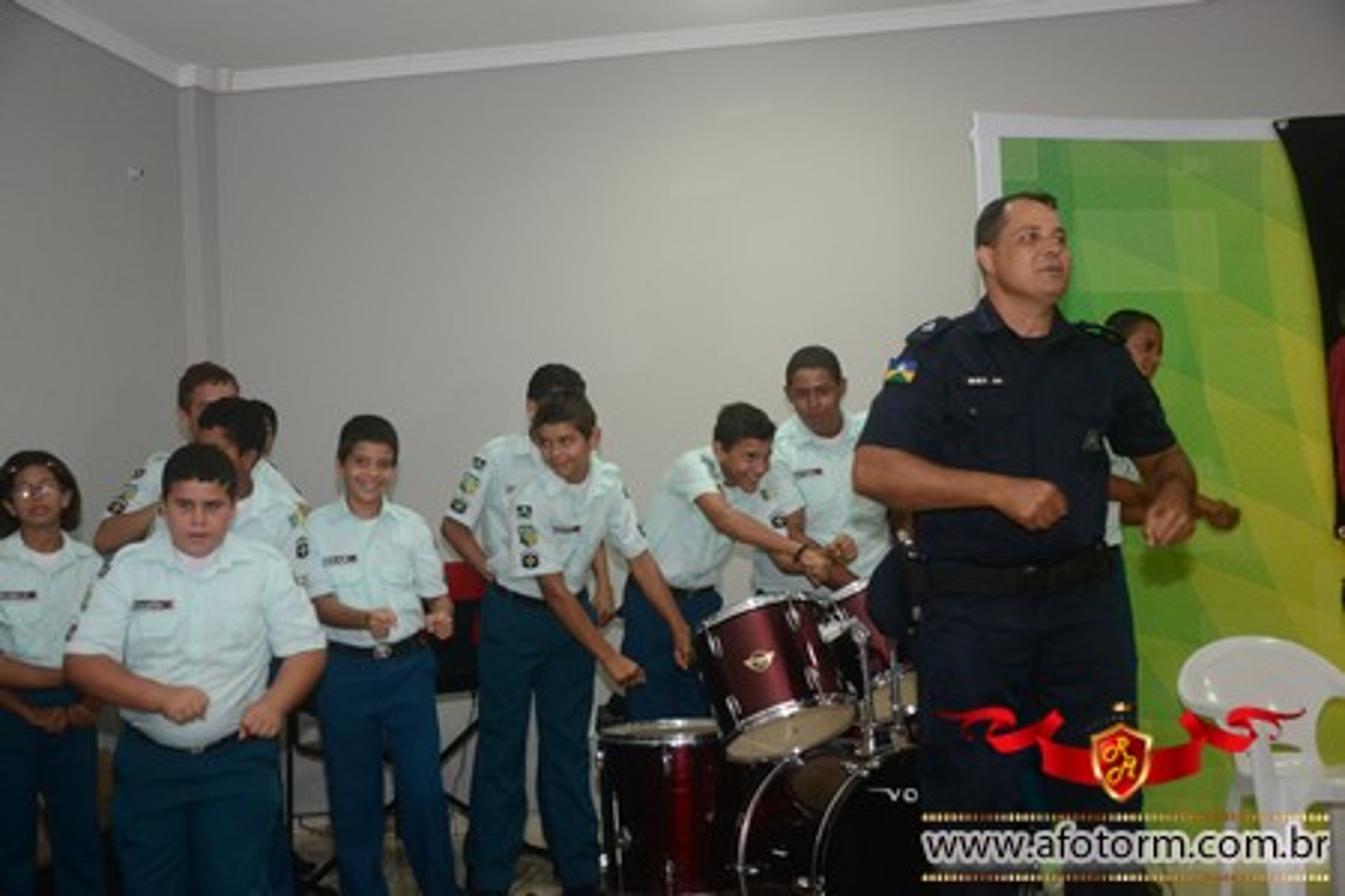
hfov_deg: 41.1
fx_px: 1793
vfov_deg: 28.1
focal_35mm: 48
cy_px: 448
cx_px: 672
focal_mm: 32
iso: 1600
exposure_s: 1/100
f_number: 4.2
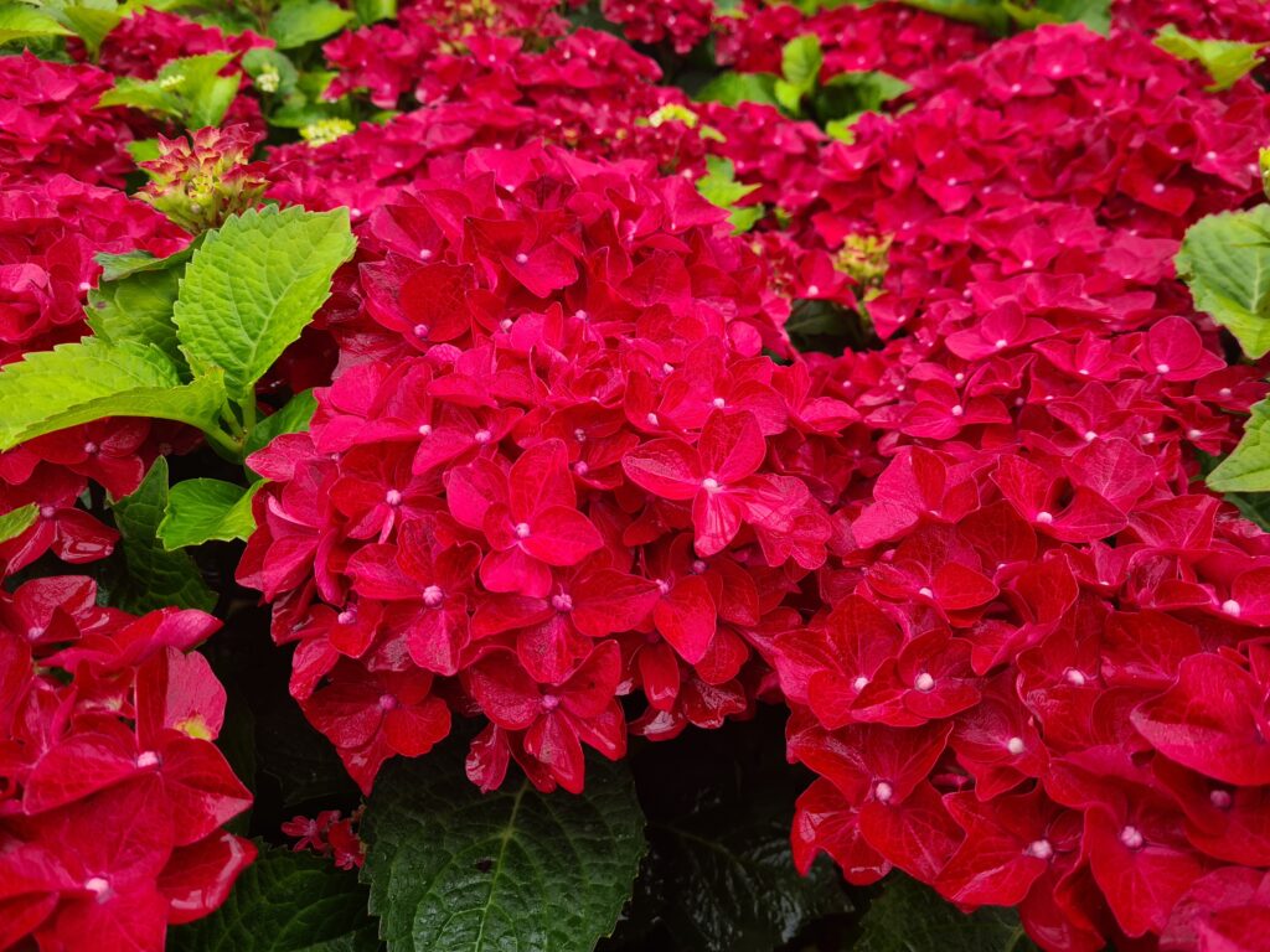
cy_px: 476
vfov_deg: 53.1
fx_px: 954
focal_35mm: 26
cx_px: 635
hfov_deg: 67.3
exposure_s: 1/326
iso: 50
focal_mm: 5.4
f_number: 1.8
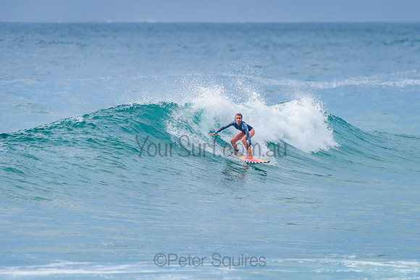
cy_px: 152
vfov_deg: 2.2
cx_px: 248
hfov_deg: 3.4
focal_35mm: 613
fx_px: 7148
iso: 320
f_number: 5.6
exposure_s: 1/2000
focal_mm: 500
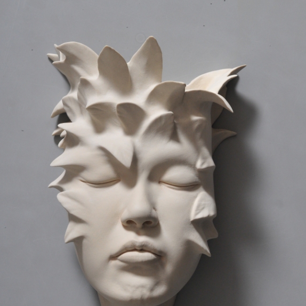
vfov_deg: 15.9
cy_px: 245
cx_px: 141
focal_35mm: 109
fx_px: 1090
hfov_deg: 16.0
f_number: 7.1
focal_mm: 48
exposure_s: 1/200
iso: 400
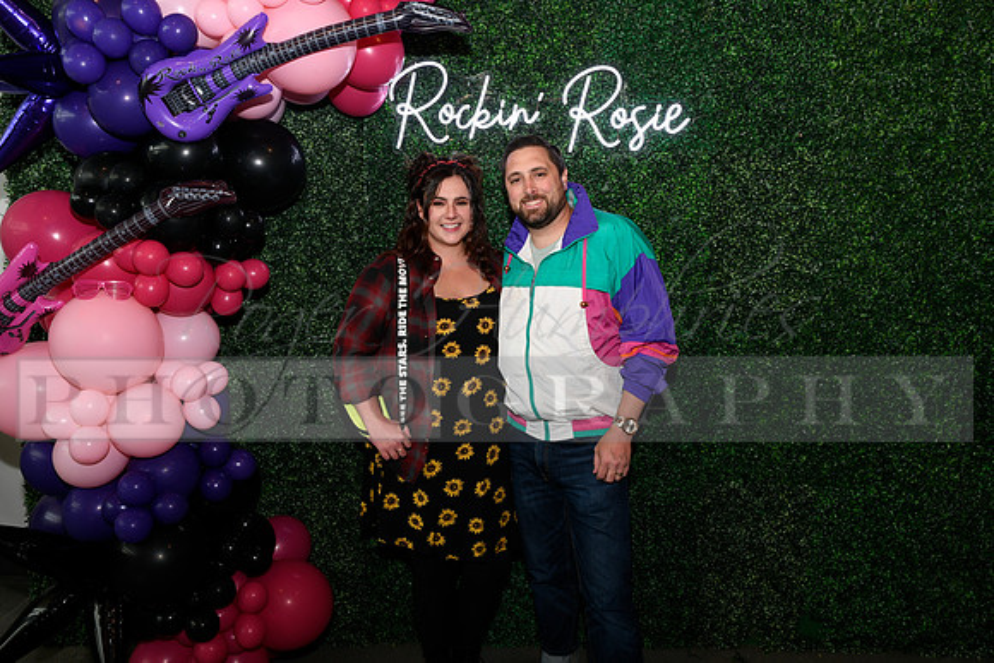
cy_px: 332
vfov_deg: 45.0
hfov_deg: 63.6
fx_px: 801
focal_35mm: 29
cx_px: 497
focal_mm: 29
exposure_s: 1/60
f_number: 6.3
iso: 500
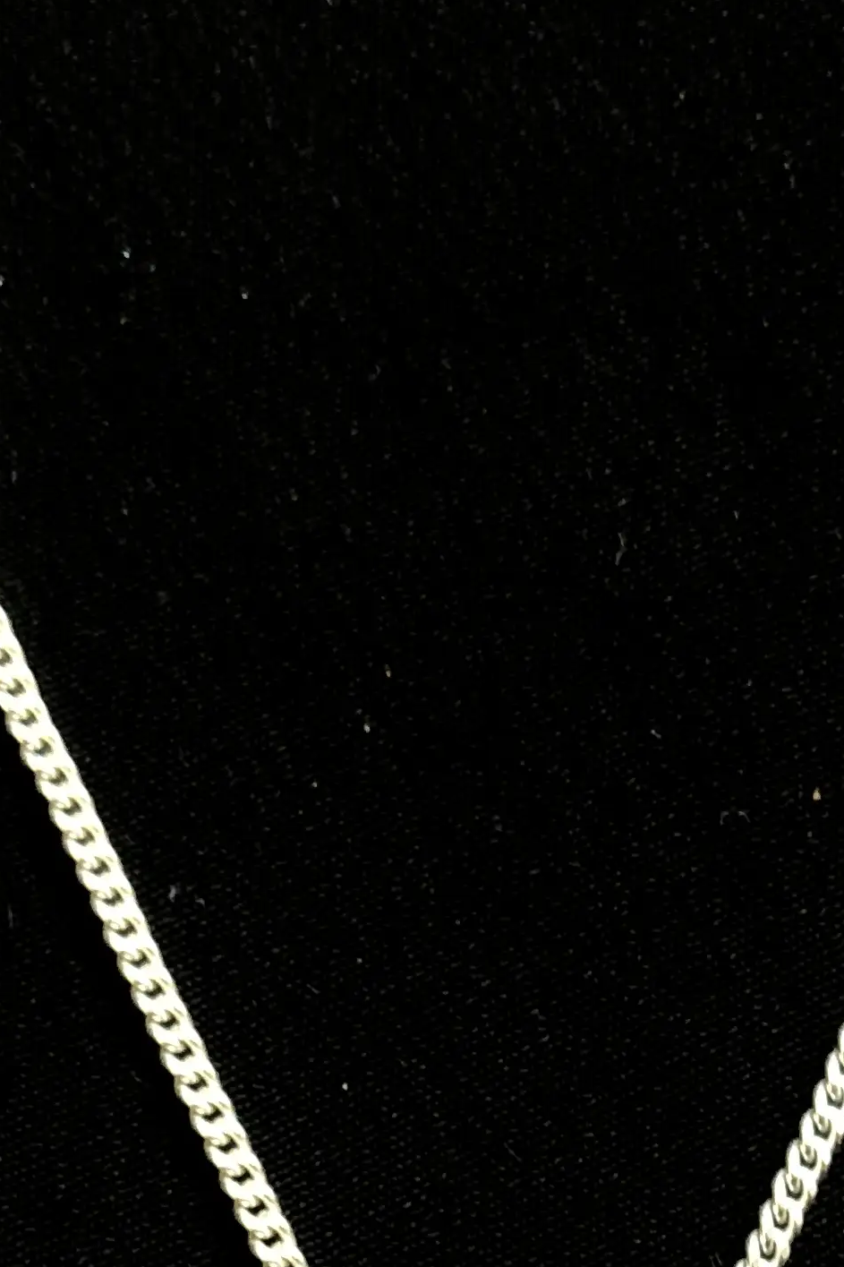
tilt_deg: -78.6
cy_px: 1746
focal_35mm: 83
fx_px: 2919
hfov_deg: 16.4
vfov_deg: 21.6
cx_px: 535
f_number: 1.8
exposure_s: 1/17
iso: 50
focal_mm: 3.99
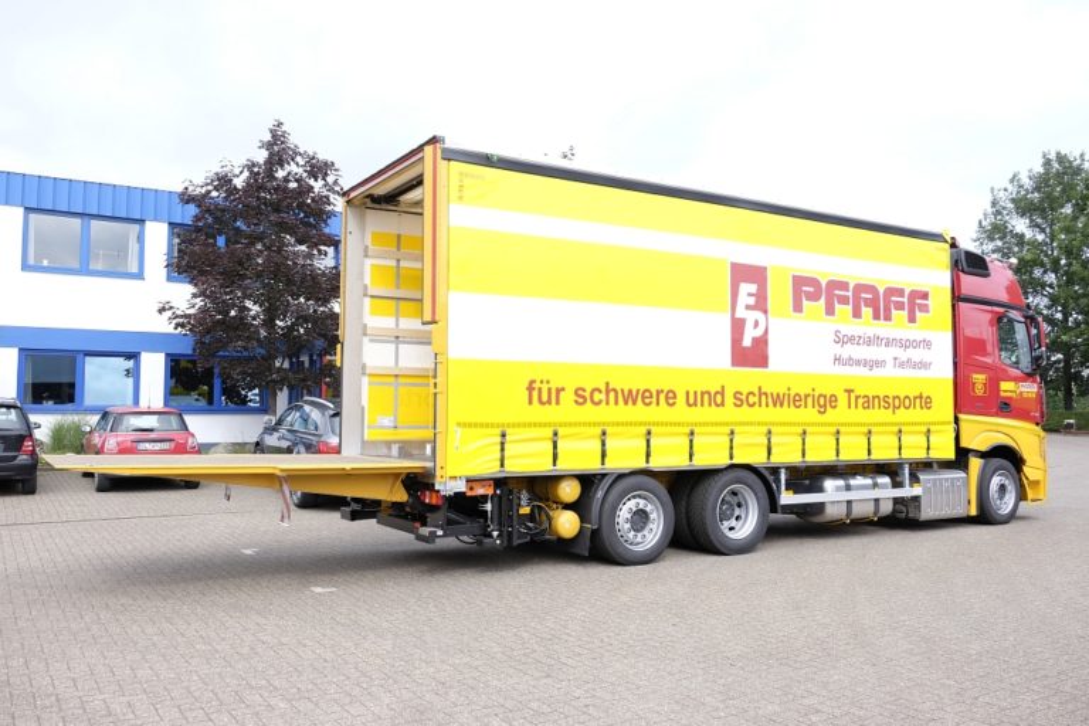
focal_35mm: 29
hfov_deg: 63.7
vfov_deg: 45.0
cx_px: 544
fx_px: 877
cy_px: 363
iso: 200
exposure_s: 1/200
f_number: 5.6
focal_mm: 19.5
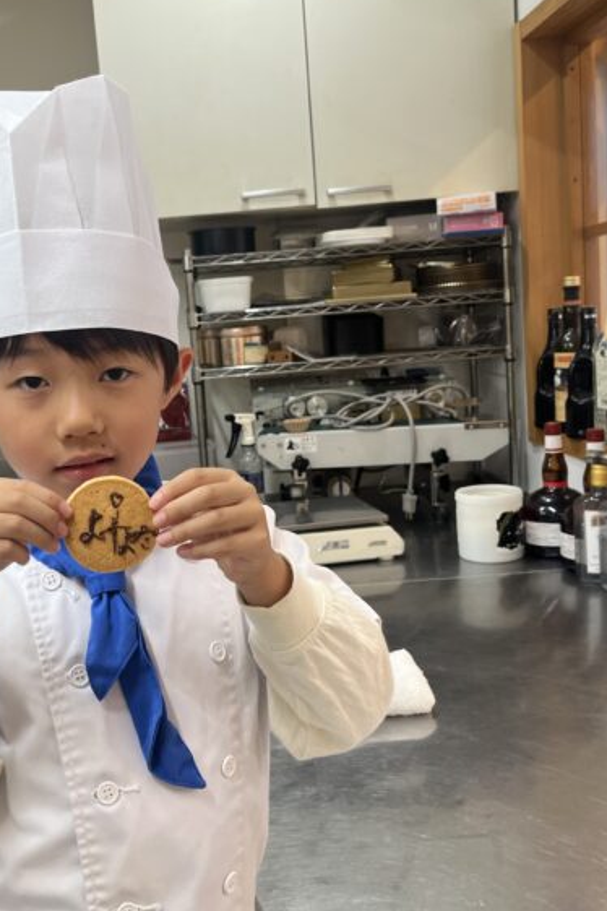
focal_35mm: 37
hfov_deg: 35.5
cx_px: 195
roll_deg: +4.2
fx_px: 936
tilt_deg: -8.0
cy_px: 445
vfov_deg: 51.9
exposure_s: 1/60
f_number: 1.6
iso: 64
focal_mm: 5.1
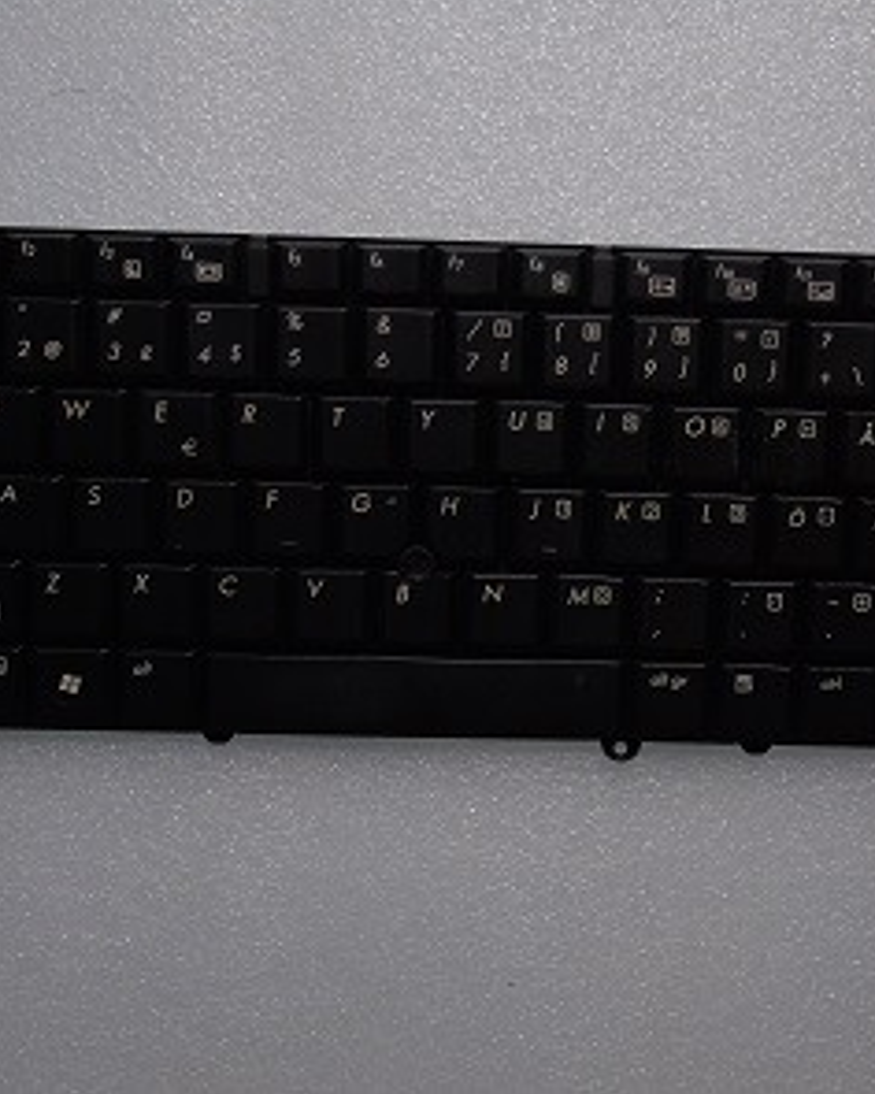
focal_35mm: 45
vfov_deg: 41.2
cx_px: 541
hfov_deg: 33.3
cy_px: 541
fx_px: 1457
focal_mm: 6.1
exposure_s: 1/13
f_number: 5.3
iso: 100
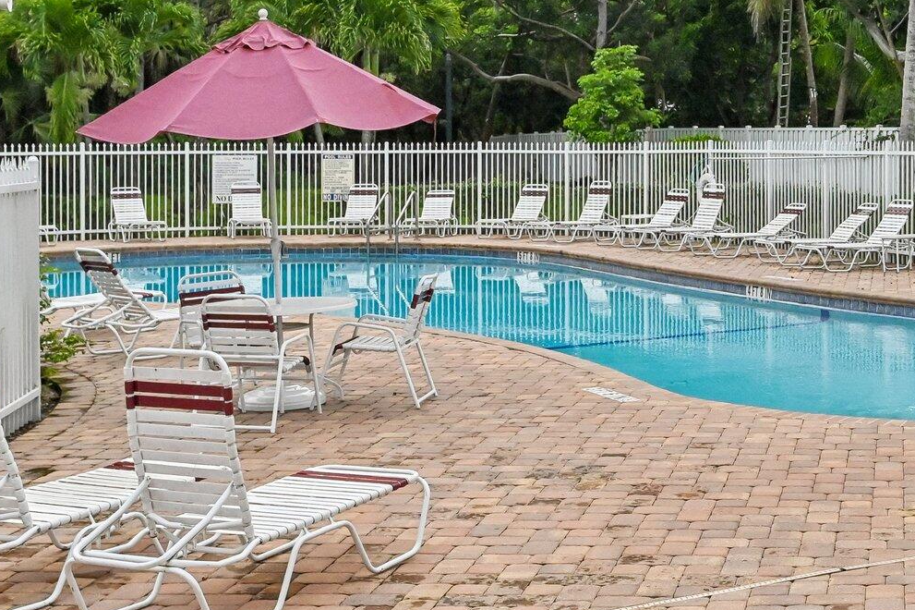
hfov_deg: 31.2
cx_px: 789
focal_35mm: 62
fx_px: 1575
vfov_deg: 21.8
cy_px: 172
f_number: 8
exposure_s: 1/1600
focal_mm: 30
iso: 4000
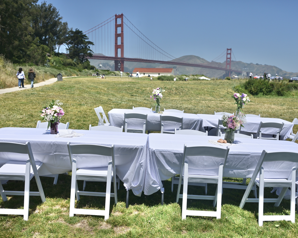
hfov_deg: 54.2
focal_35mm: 33
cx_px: 155
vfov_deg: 44.5
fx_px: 291
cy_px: 120
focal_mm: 29
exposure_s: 1/4000
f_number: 4
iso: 125
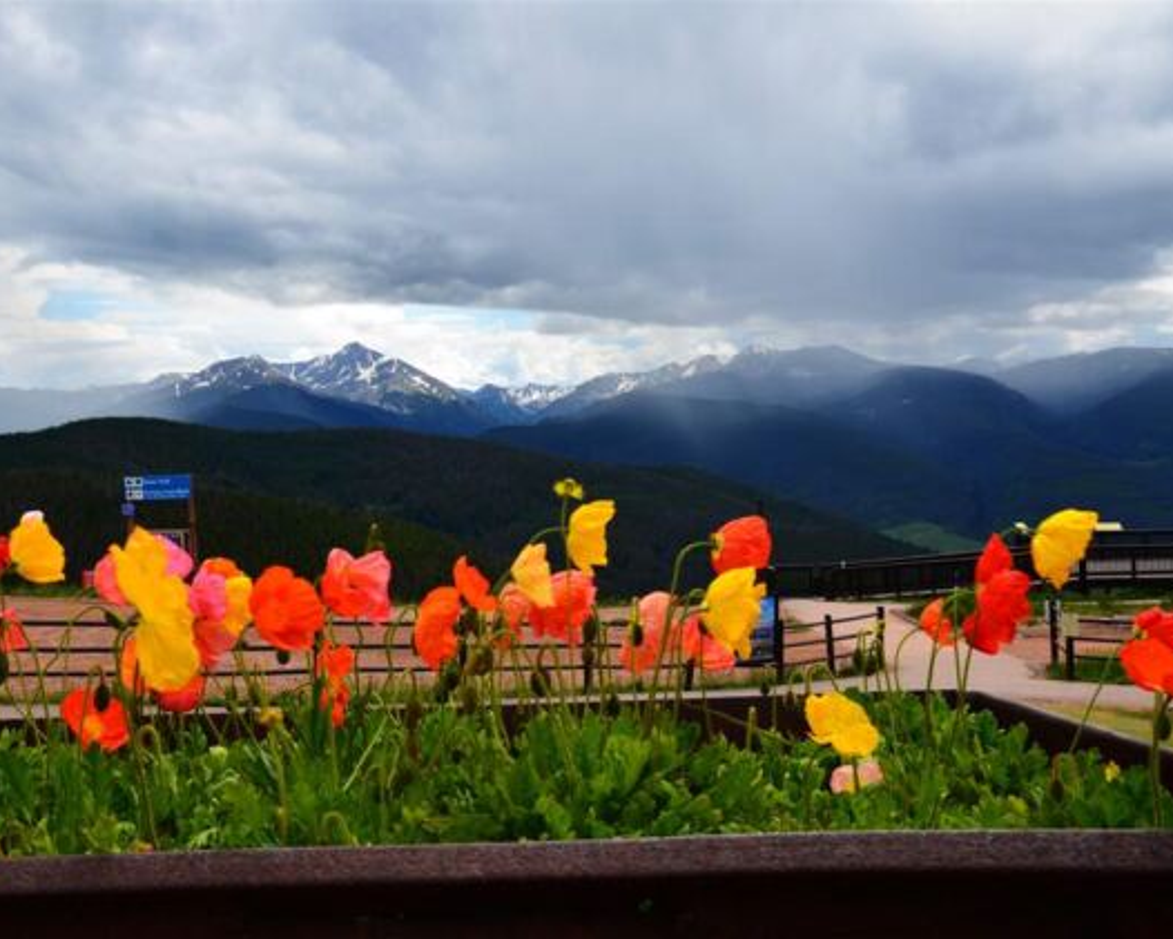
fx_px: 1424
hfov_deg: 44.6
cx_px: 475
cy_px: 470
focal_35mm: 41
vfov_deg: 36.5
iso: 100
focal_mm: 24
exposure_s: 1/125
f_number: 11
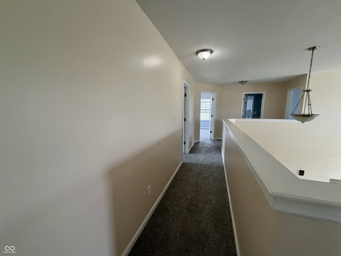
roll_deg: +0.0
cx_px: 170
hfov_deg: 102.1
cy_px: 128
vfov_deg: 85.7
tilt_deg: -6.9
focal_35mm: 14
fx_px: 138
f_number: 2.2
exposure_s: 1/120
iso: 200
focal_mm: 2.22
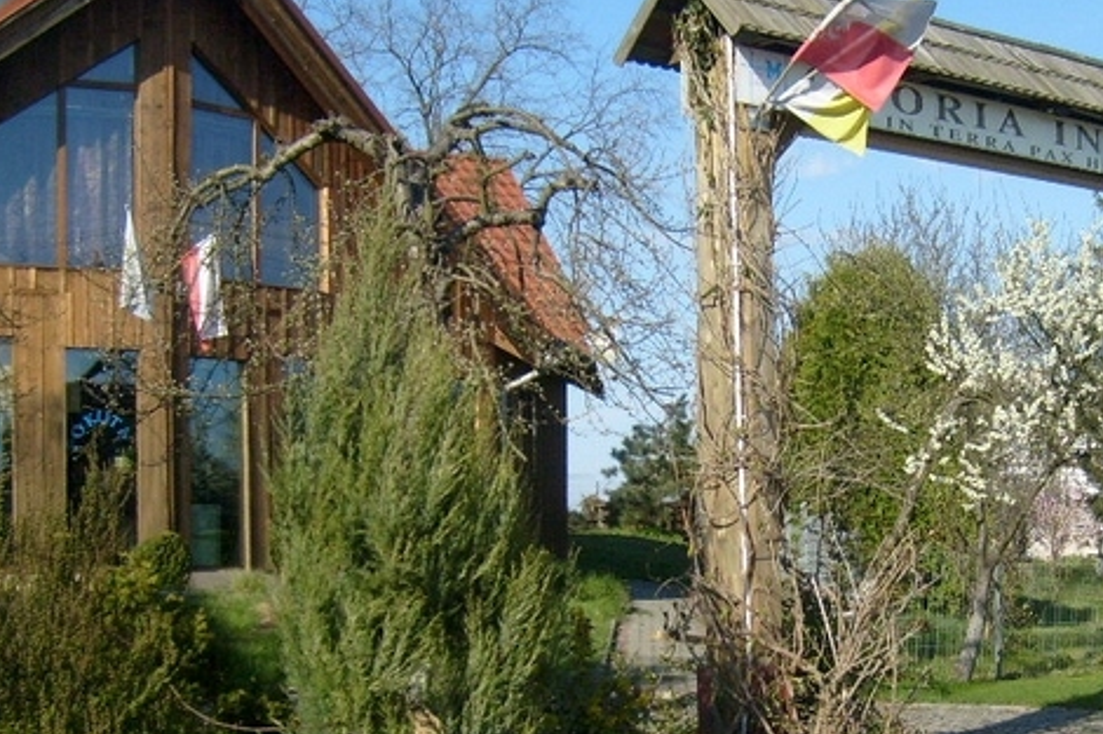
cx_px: 814
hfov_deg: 31.9
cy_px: 549
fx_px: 1899
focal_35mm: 62
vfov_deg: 21.7
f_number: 7.1
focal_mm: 5.8
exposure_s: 1/250
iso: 80
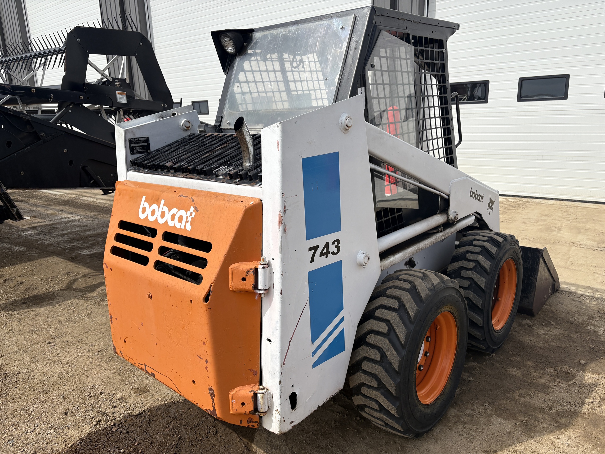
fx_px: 454
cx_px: 302
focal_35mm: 26
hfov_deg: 67.3
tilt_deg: -13.4
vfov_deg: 53.1
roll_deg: +0.4
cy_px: 227
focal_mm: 5.96
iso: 50
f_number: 1.6
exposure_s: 1/5348
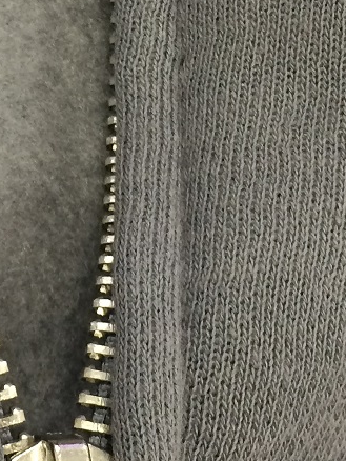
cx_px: -93
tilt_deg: -69.7
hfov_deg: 13.3
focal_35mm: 108
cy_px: 71
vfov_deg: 18.0
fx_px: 1438
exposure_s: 1/30
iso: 125
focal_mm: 4.15
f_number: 2.2
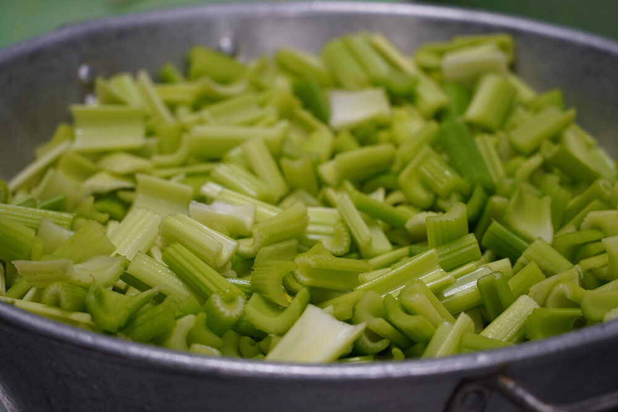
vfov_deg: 13.0
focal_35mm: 105
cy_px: 206
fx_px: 1803
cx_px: 309
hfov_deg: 19.5
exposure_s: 1/160
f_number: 4
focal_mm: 105
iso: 640
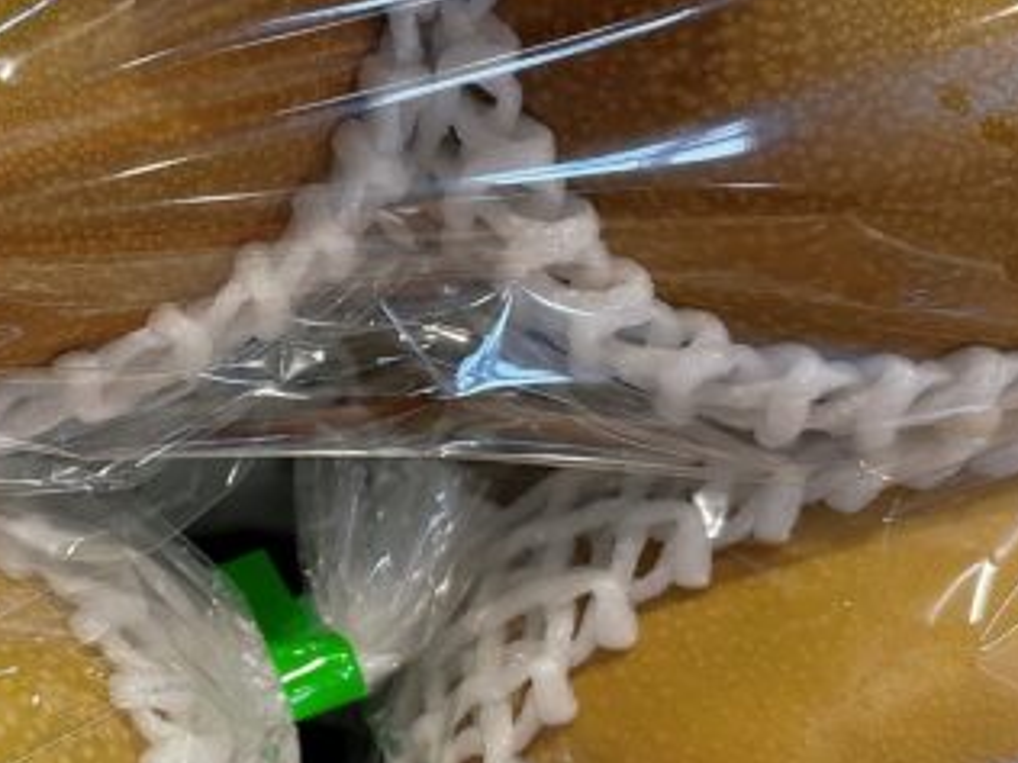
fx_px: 2323
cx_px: 213
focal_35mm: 79
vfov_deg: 18.7
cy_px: 435
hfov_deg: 24.3
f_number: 1.6
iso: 125
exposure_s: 1/120
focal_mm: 5.96
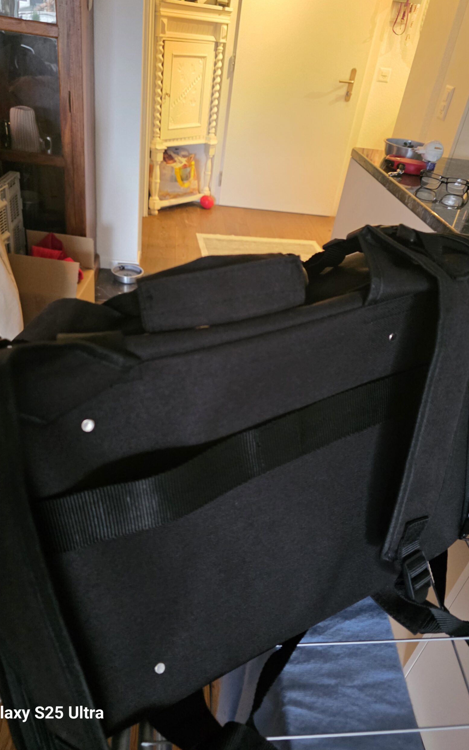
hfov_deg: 49.3
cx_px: 232
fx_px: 511
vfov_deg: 72.6
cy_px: 372
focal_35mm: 25
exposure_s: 1/100
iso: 1250
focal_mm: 6.3
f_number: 1.7
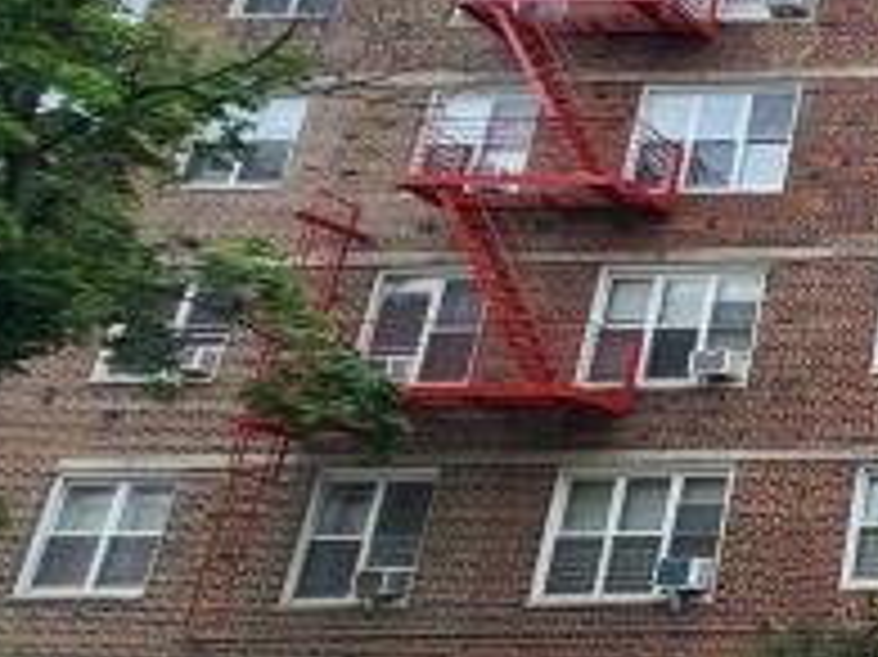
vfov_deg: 30.1
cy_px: 230
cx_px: 1477
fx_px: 1217
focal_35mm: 48
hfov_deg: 24.3
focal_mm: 1.74
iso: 32
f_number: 2.2
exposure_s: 1/677
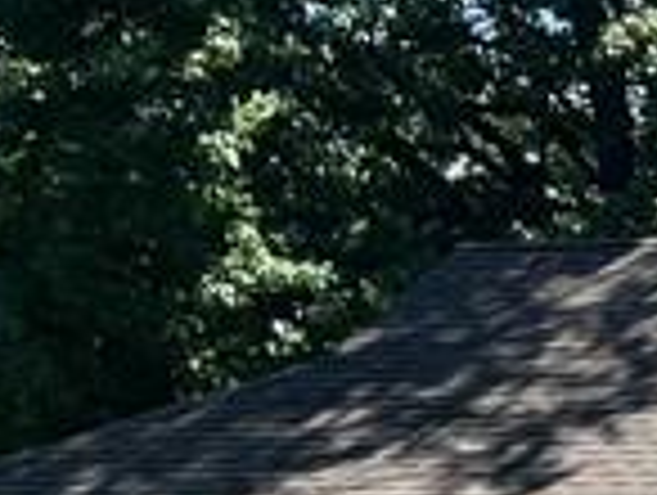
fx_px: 3460
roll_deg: +0.4
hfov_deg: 9.6
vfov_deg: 8.1
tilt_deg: +3.4
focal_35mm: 182
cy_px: 630
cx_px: 1606
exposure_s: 1/2045
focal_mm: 5.7
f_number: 1.5
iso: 50
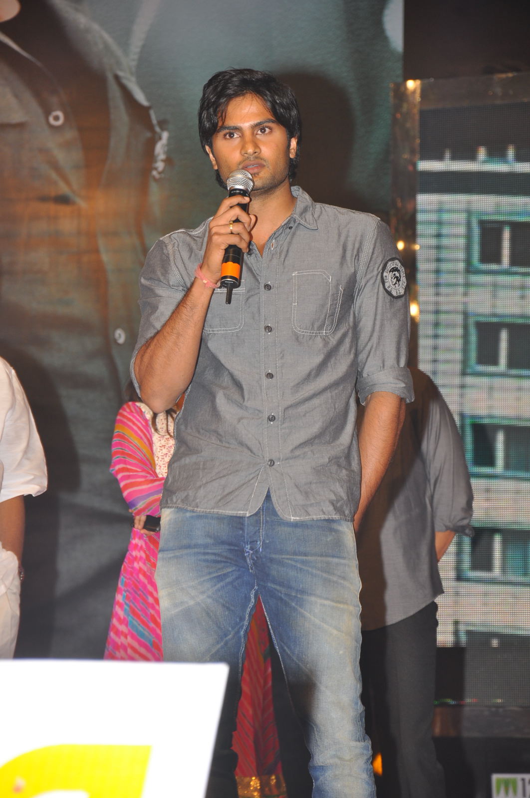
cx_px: 265
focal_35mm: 158
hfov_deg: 8.7
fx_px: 3488
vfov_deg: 13.1
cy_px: 399
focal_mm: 105
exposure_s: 1/125
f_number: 6.3
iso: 320
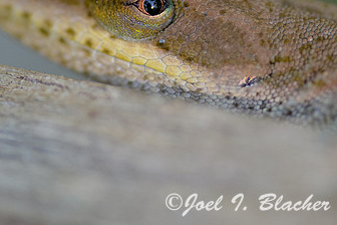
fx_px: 2911
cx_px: 182
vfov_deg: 4.4
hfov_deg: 6.6
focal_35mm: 311
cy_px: 44
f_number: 4.2
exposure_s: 1/500
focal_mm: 180
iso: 1000
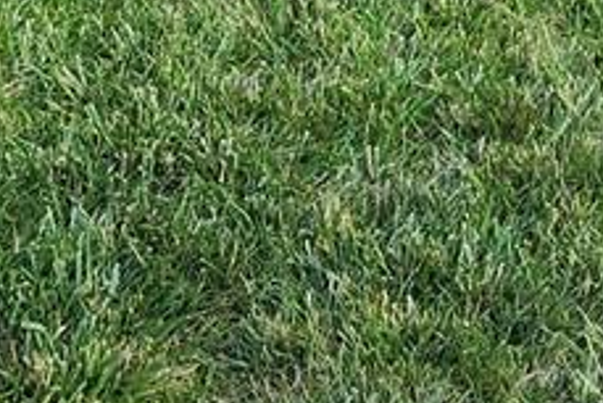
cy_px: -766
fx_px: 2799
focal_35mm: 167
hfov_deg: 12.2
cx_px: 566
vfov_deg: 7.4
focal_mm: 5.4
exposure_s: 1/293
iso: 20
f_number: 1.8
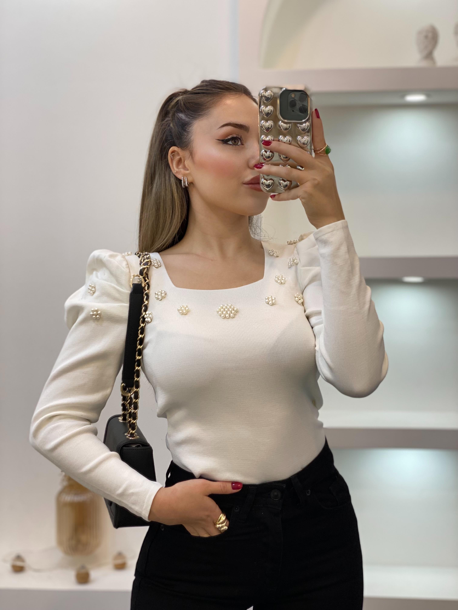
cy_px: 305
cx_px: 229
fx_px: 917
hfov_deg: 28.0
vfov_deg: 36.8
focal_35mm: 52
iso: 80
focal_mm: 6
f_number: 2
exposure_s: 1/100
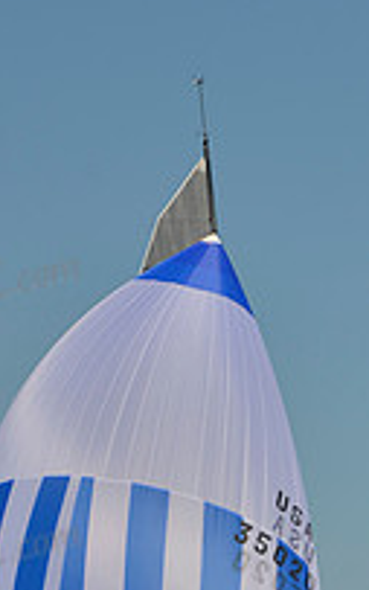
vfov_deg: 8.3
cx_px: 231
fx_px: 4020
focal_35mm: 250
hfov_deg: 5.3
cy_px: 689
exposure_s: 1/640
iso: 200
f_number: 8
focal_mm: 86
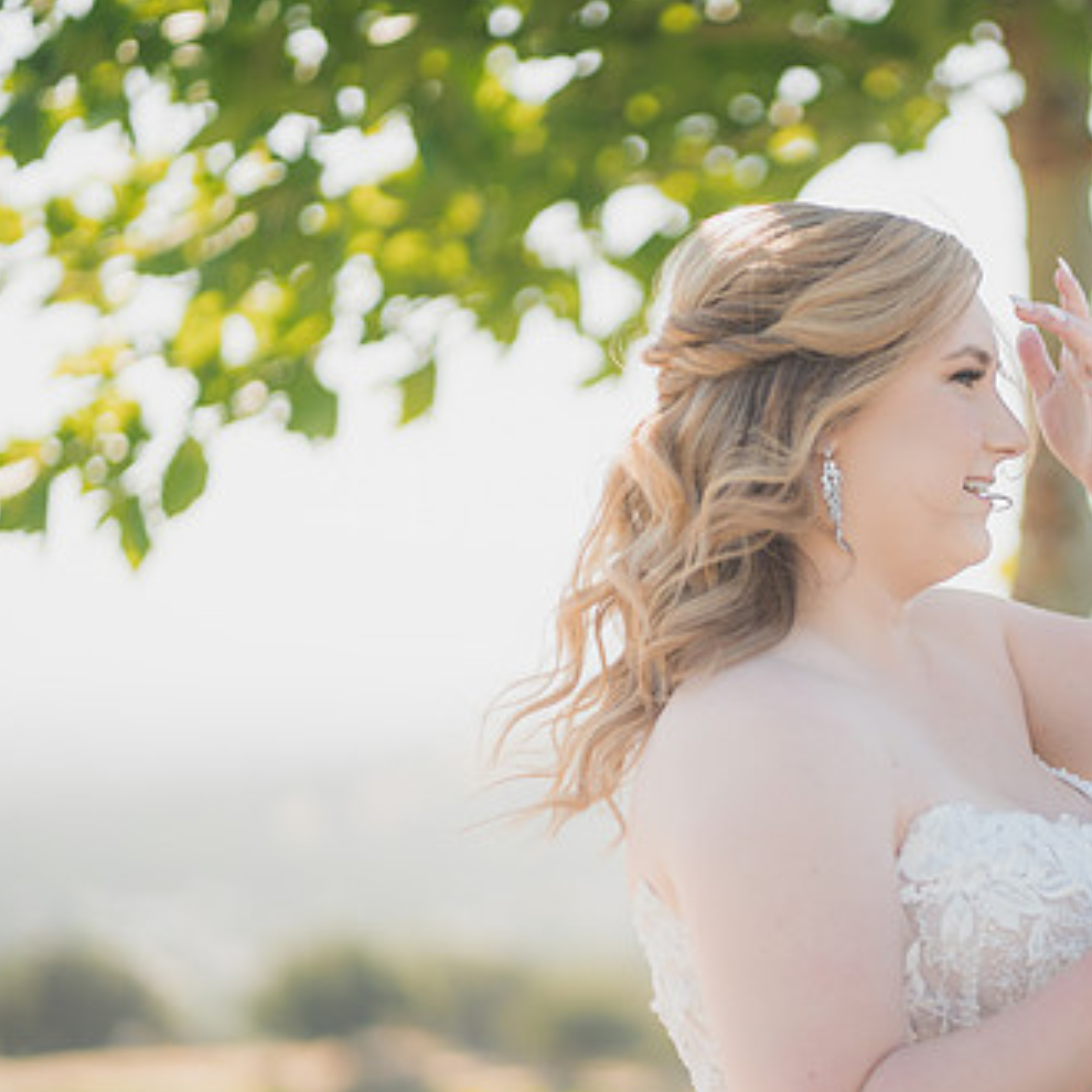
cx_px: 920
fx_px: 4533
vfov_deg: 13.7
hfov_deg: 13.6
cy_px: 561
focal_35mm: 127
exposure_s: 1/2000
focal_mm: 85
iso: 125
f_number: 1.8
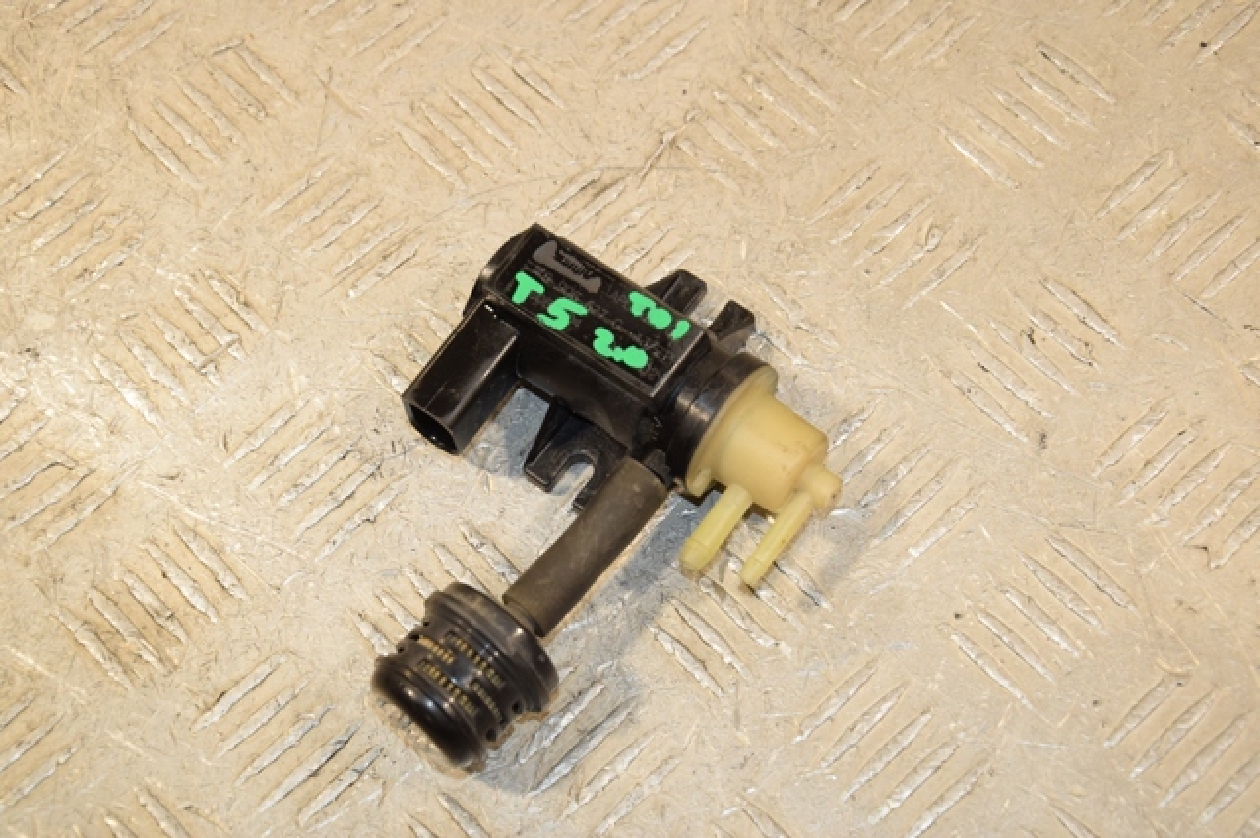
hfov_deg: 26.0
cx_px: 630
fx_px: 2728
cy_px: 419
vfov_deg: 17.5
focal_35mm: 78
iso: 800
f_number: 7.1
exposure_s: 1/200
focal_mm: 52
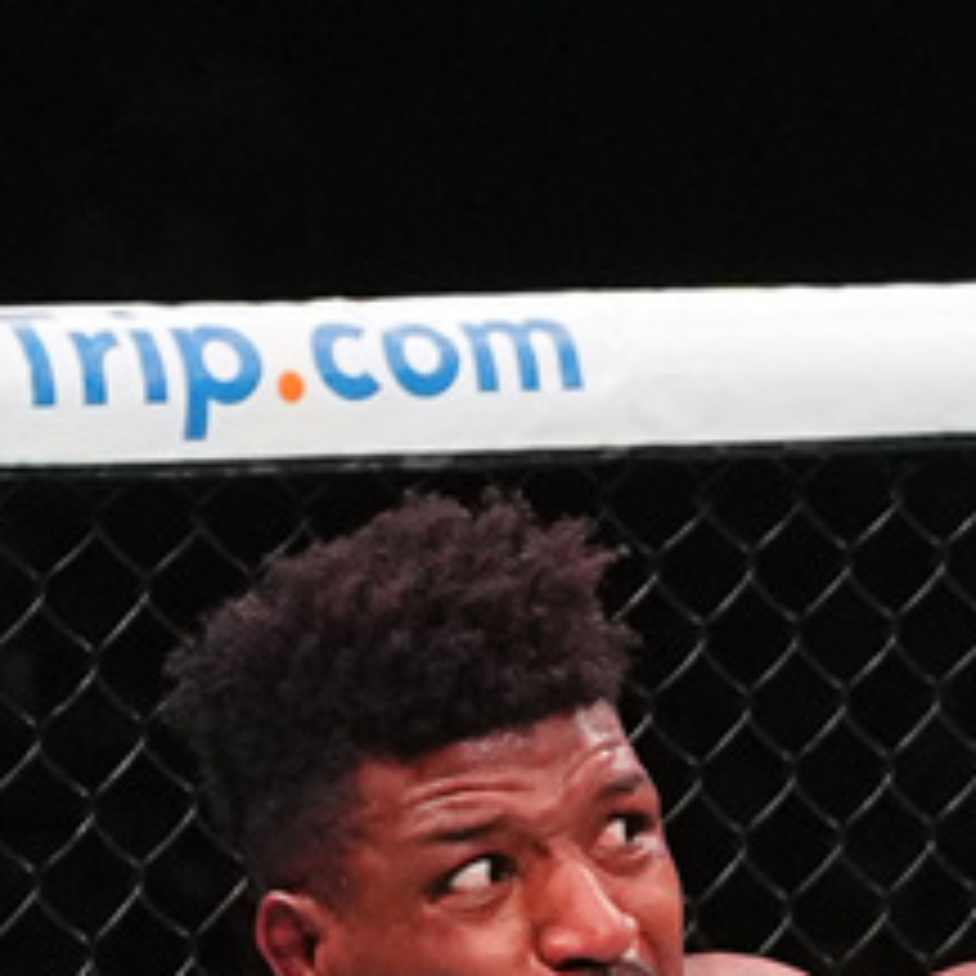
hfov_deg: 7.7
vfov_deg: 7.5
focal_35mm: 222
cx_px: 1529
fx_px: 7082
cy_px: 2186
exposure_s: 1/1250
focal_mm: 35
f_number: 2.8
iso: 2000
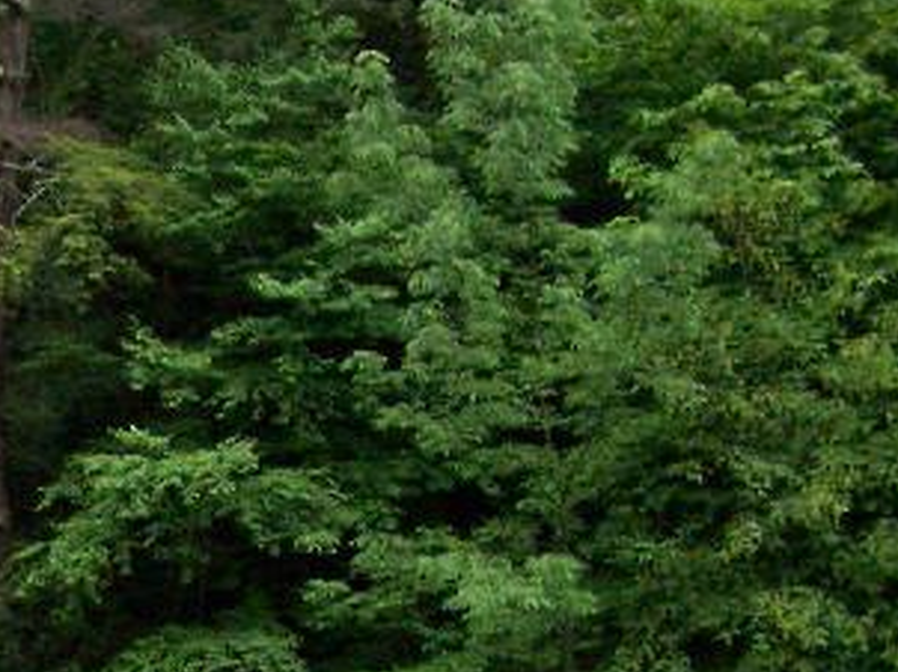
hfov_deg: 14.9
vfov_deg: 10.9
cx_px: -122
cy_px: 1130
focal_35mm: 129
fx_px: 3344
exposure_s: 1/1000
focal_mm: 6.3
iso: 400
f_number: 2.8
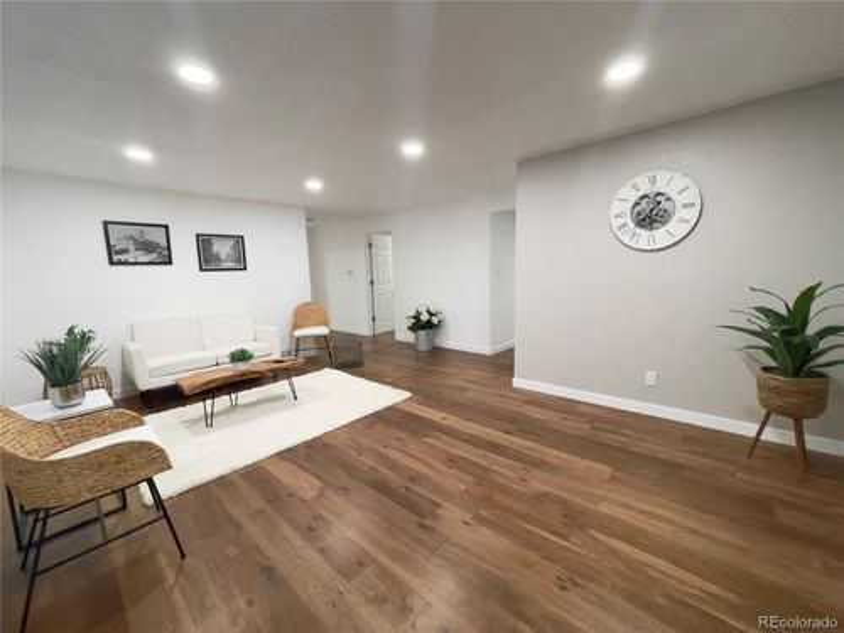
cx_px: 422
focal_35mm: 13
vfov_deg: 89.9
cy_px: 316
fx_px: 317
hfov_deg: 106.2
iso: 250
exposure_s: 1/60
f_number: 2.4
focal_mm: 1.54
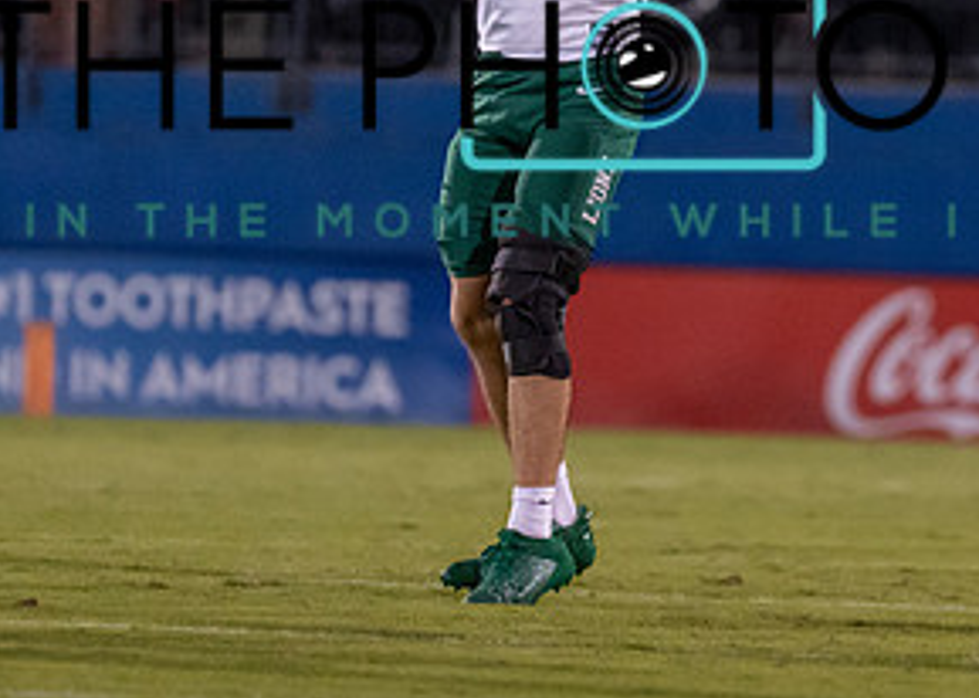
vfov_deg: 2.2
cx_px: 822
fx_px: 18588
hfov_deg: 3.0
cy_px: 154
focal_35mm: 669
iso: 2000
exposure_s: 1/1600
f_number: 2.8
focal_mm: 200
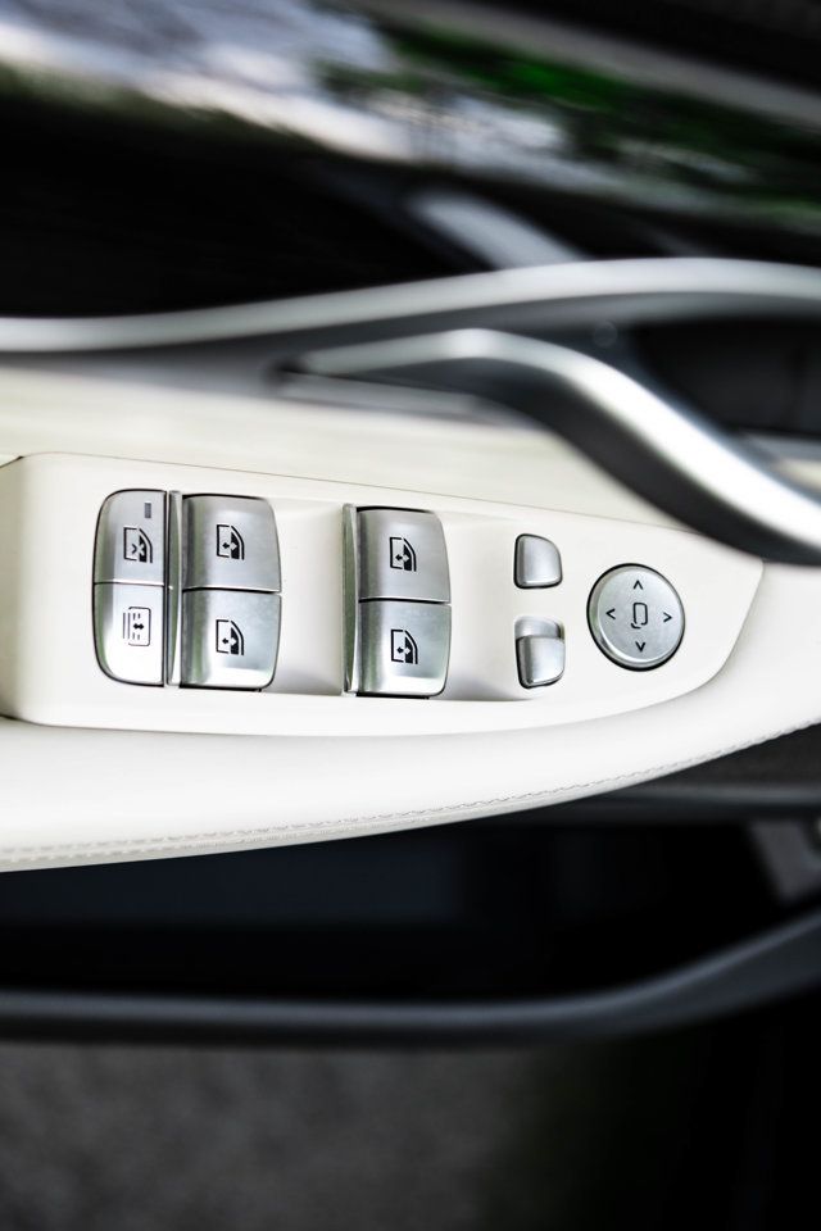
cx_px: 410
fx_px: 1881
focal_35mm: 55
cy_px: 616
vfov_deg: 36.2
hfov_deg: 24.6
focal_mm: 55
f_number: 4.5
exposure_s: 1/250
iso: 800
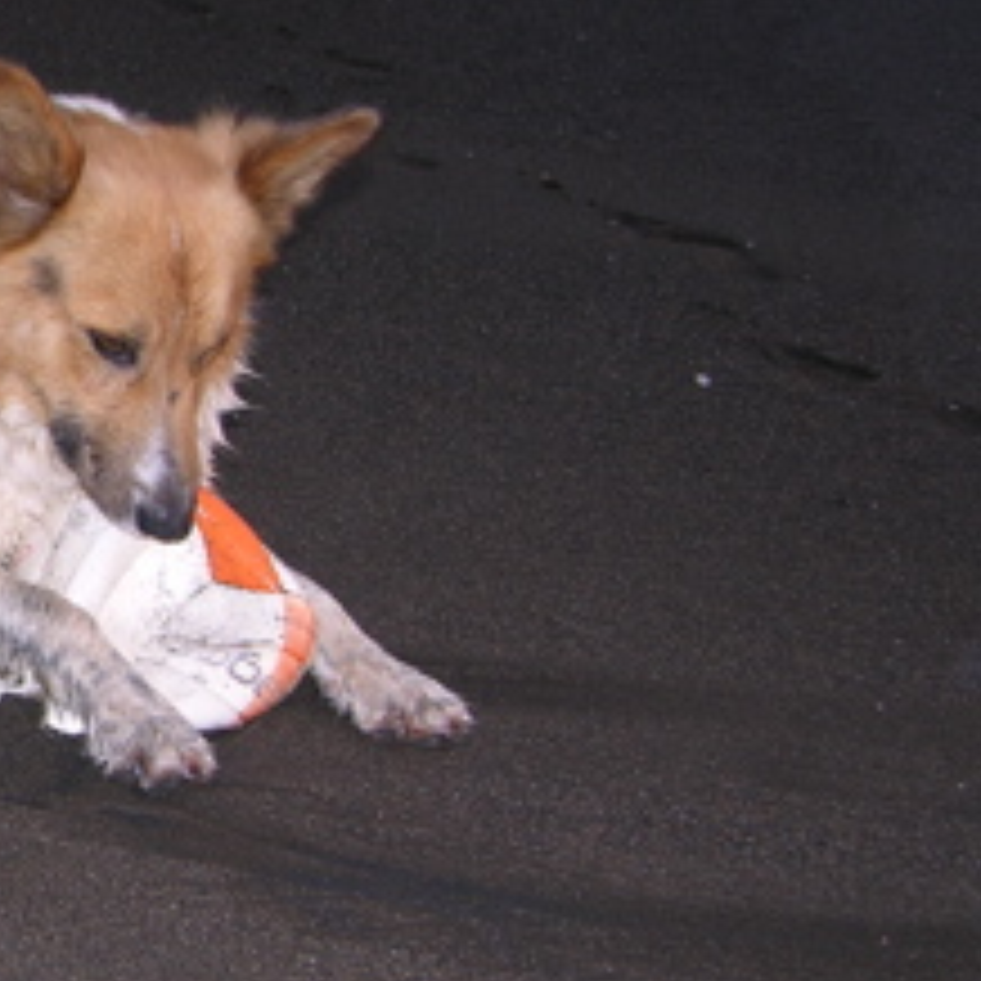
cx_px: -288
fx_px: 2918
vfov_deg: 19.1
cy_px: 572
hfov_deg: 17.9
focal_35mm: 91
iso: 50
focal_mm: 8.9
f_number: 2.8
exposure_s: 1/60.1
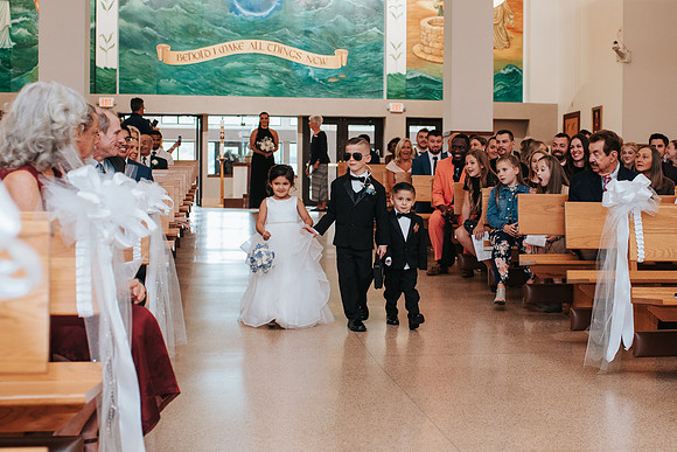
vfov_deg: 23.9
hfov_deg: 35.1
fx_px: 1068
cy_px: 229
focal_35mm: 57
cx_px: 401
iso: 800
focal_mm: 35
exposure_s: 1/125
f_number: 2.8
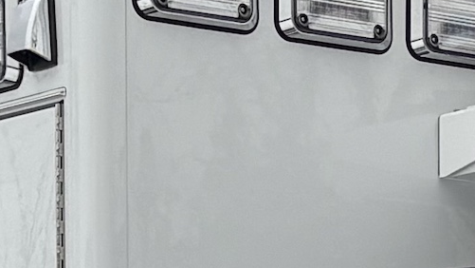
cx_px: 648
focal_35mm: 226
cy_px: 784
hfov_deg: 9.3
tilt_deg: -4.3
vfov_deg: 5.1
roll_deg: +0.9
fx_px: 2847
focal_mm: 5.96
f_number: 1.6
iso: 50
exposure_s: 1/433
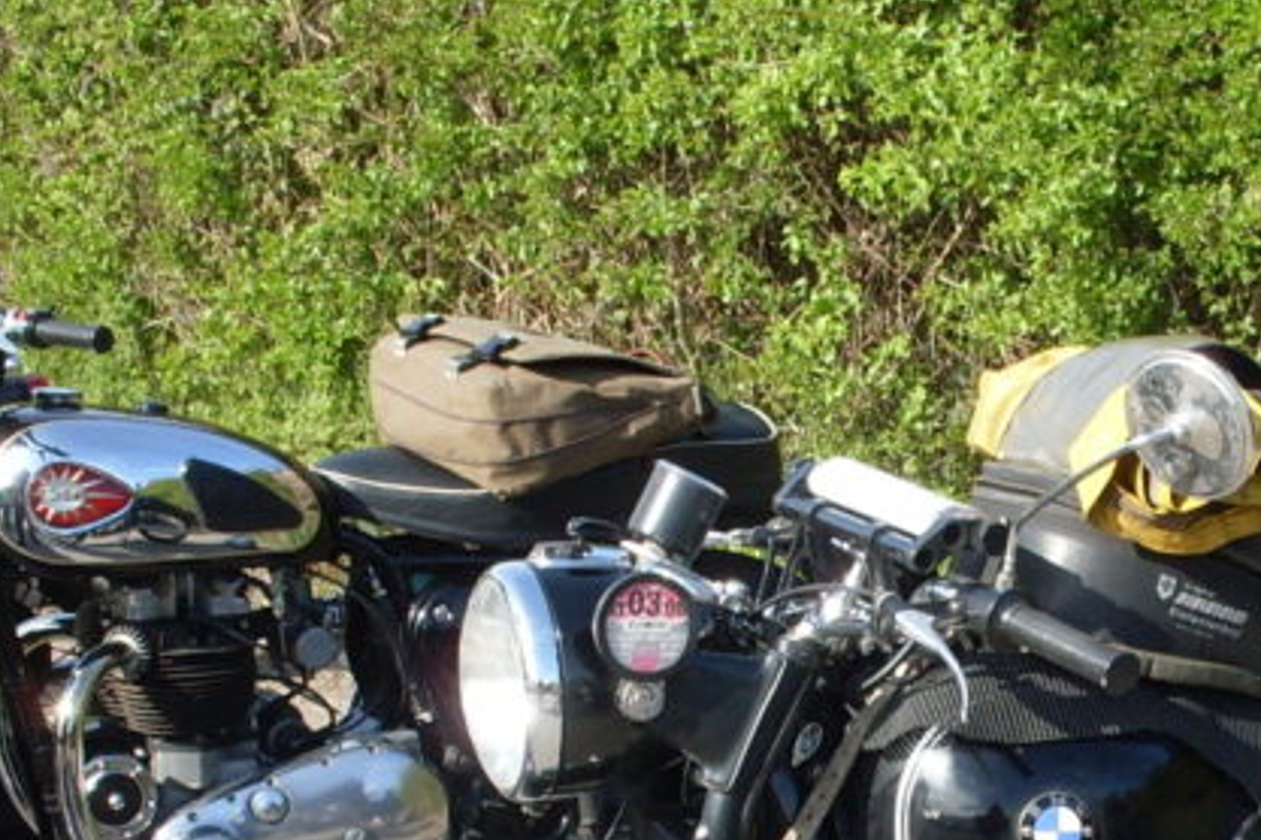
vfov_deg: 13.8
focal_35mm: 97
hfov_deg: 20.6
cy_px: 894
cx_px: 1140
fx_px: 3397
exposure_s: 1/125
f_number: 8.4
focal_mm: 6.3
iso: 80
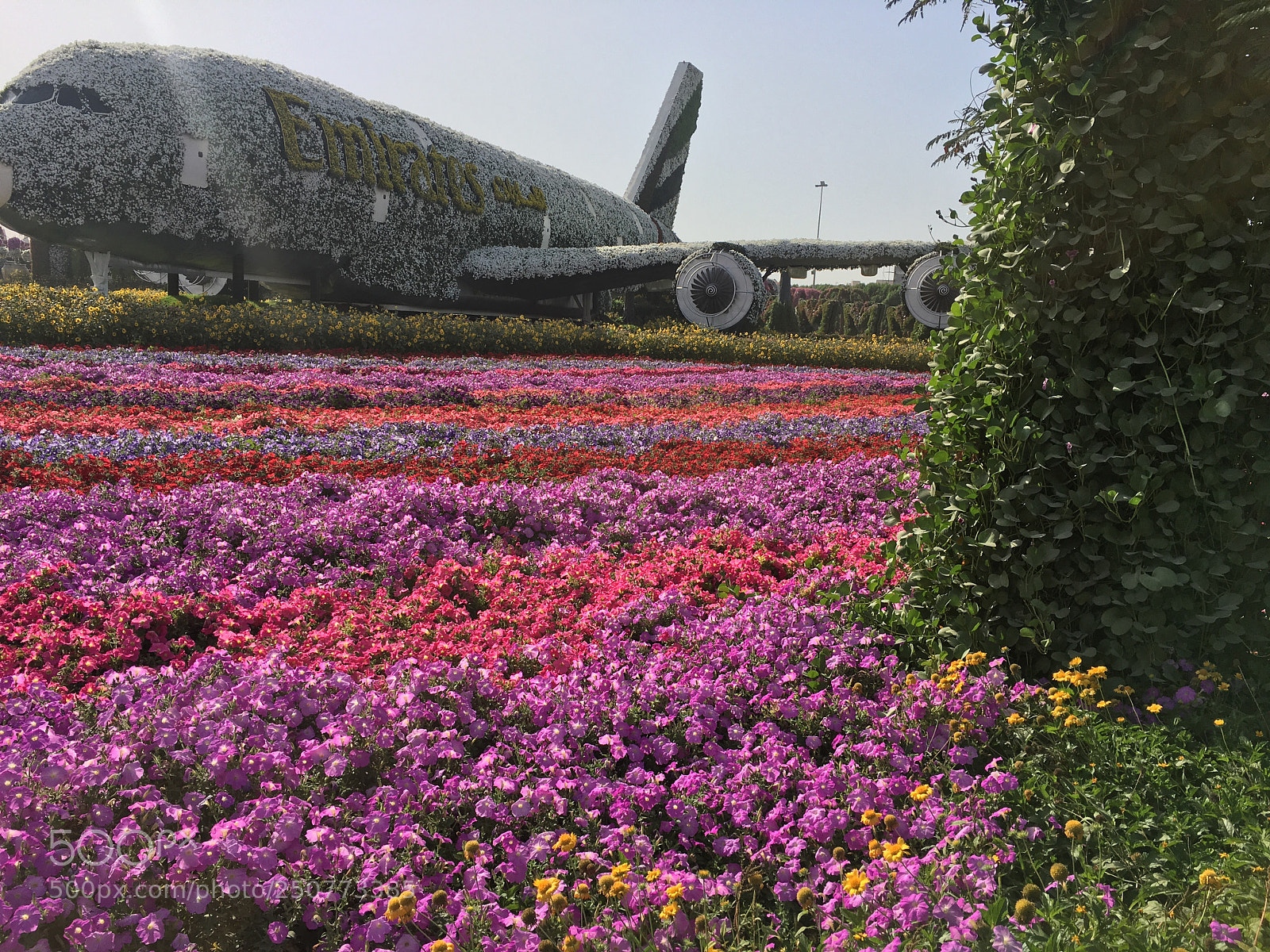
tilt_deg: -7.9
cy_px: 476
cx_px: 635
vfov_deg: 48.2
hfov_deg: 61.7
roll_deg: -3.6
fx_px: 1064
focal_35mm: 29
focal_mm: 4.15
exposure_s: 1/1570
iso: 25
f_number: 2.2
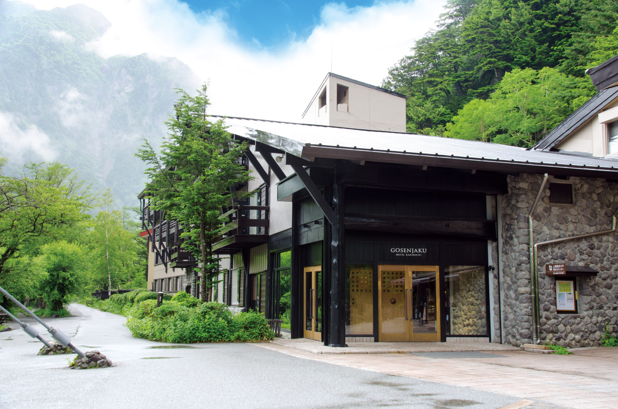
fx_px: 668
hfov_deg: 49.6
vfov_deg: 34.1
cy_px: 204
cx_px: 309
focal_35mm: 39
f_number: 10
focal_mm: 26
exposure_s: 1/10
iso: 100
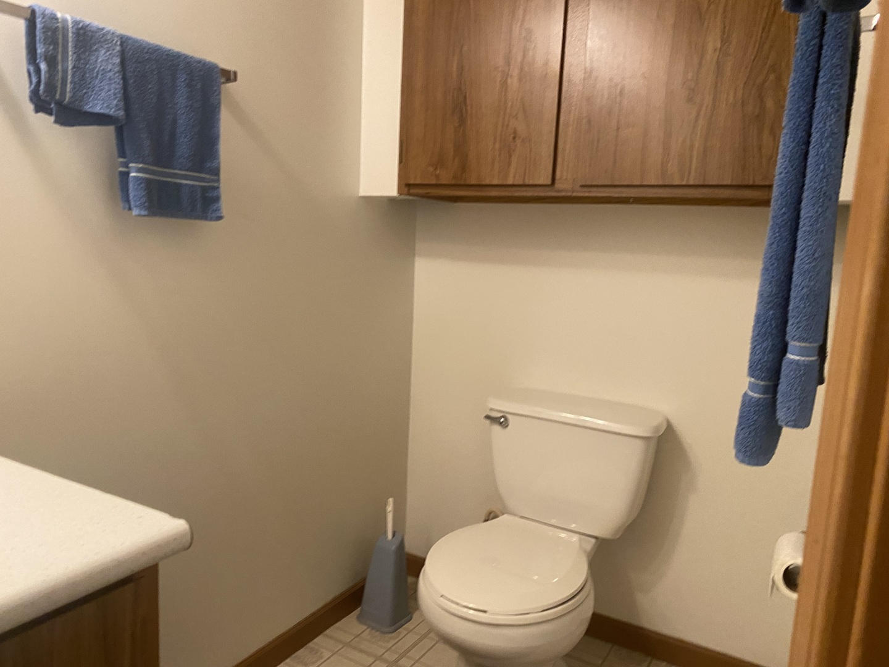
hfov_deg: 67.3
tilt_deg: -8.9
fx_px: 668
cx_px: 444
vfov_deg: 53.1
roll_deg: -1.3
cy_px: 334
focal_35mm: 26
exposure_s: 1/60
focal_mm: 4.25
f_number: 1.8
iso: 400
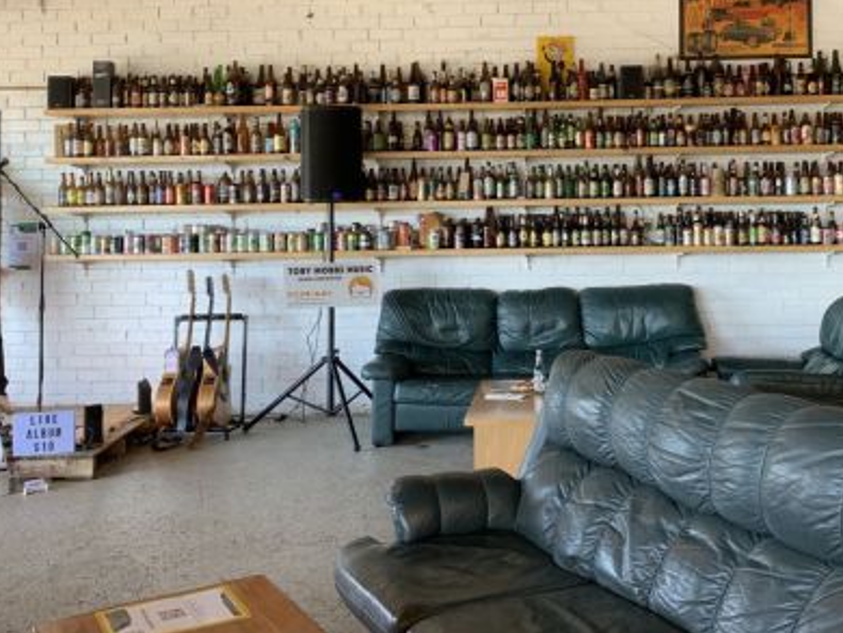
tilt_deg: +2.1
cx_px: 499
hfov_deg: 46.5
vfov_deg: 35.5
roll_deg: +1.0
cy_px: 188
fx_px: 975
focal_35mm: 40
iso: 64
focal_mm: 4.25
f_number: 1.8
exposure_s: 1/50
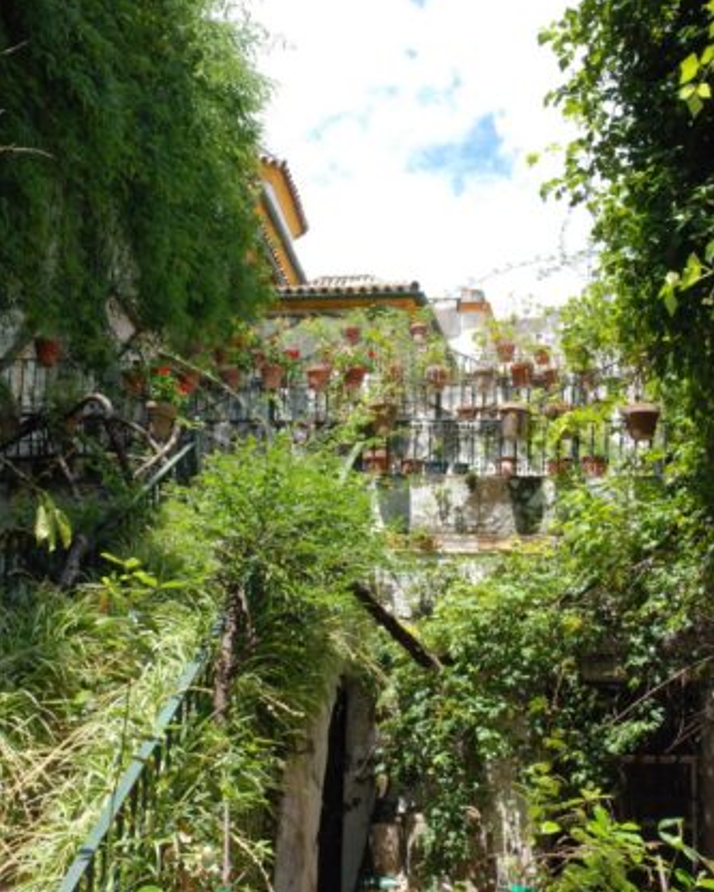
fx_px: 1388
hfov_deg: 28.8
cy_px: 510
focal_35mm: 53
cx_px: 357
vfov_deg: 35.6
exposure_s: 1/200
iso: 1000
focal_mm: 31
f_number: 18
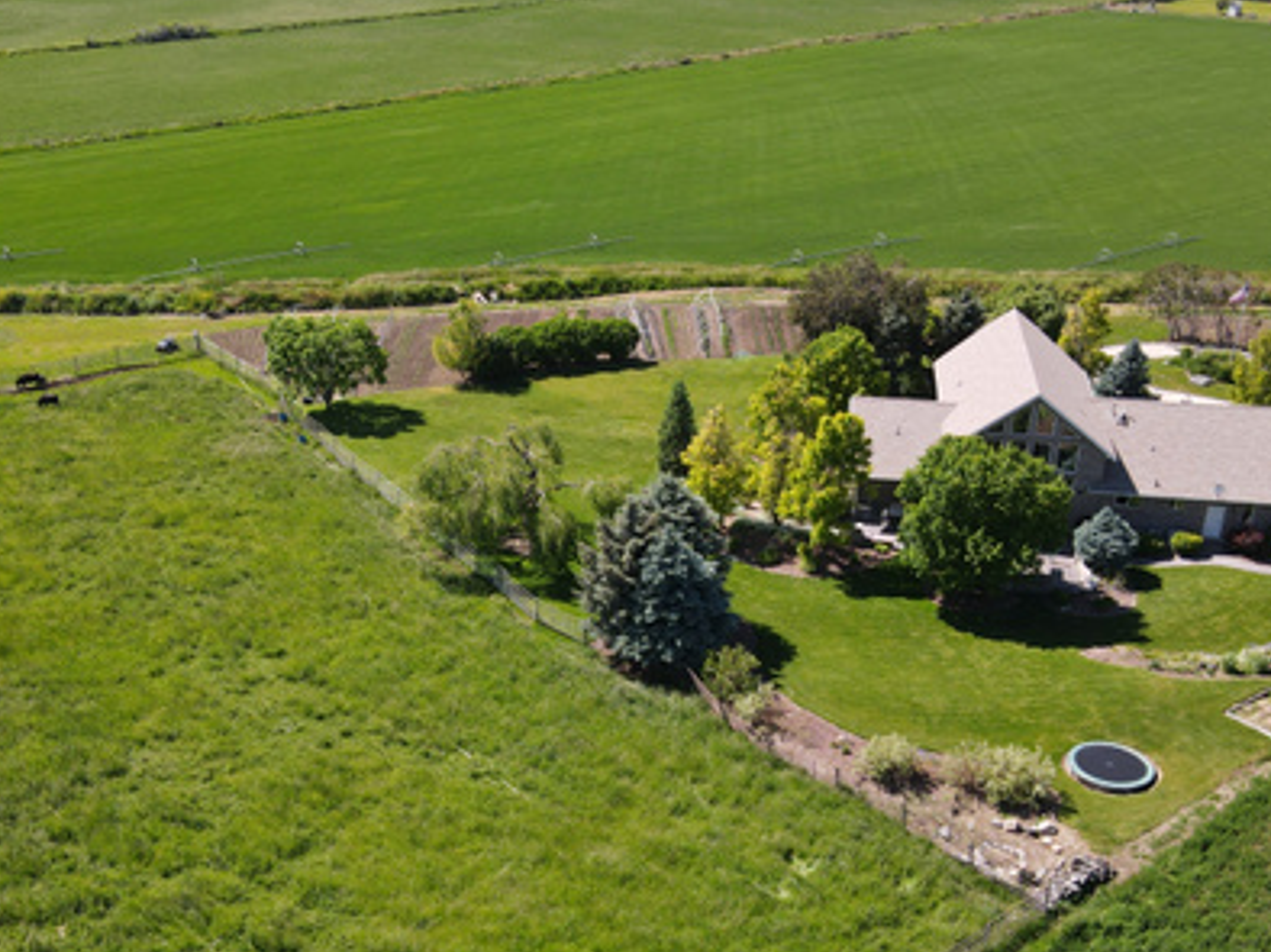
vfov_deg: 36.5
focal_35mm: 39
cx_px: 545
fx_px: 1431
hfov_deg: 47.7
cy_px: 616
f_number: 2.8
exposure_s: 1/350
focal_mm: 4.5
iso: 100
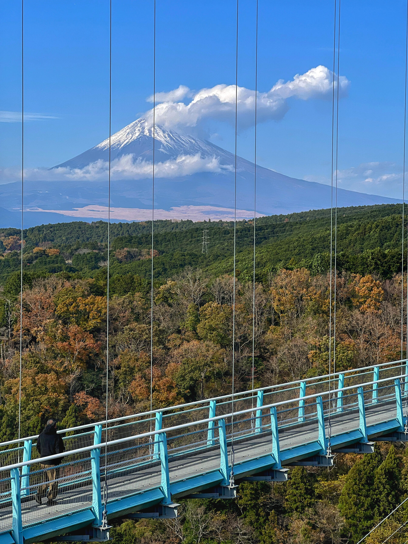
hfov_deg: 19.1
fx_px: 1210
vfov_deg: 25.3
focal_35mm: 77
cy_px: 272
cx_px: 204
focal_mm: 9
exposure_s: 1/365
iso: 32
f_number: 2.8
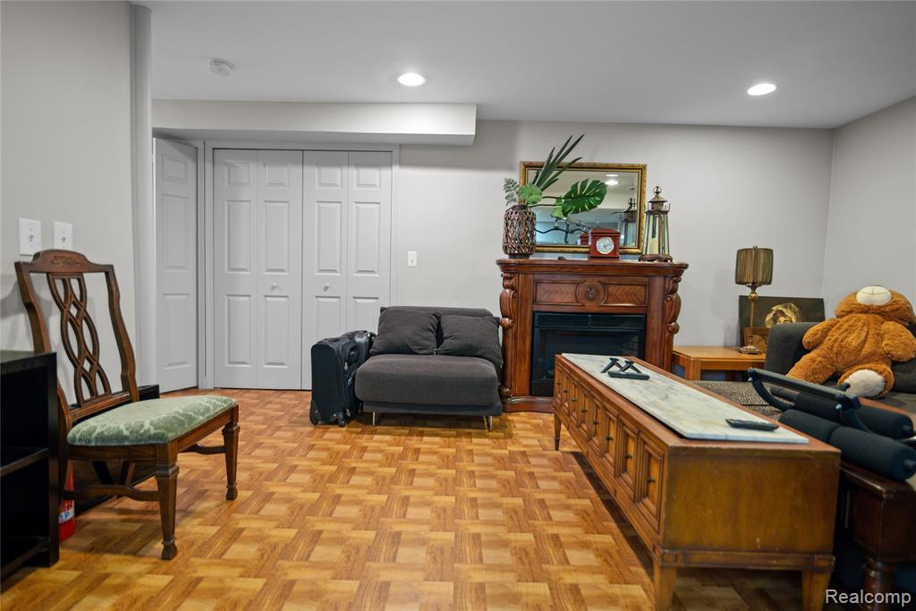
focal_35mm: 19
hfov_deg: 86.9
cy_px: 306
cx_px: 458
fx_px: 483
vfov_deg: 64.6
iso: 250
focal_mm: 19
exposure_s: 1/20
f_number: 2.8
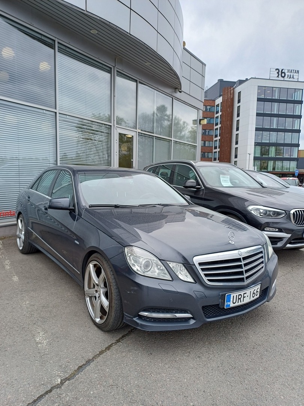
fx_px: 293
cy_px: 203
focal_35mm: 25
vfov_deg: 69.4
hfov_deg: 54.9
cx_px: 152
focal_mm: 4.65
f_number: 1.8
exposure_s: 1/236
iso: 50
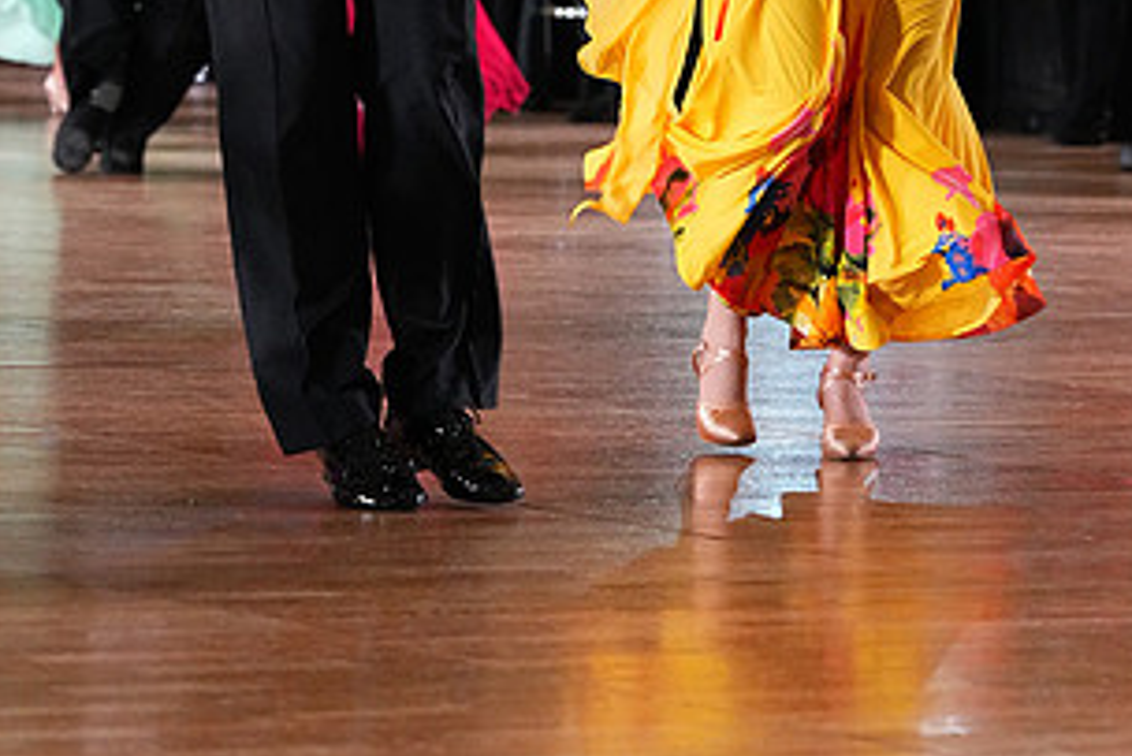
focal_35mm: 242
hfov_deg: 8.5
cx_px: 680
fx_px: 7613
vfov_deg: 5.6
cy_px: -268
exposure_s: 1/400
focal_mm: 127
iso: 6400
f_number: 5
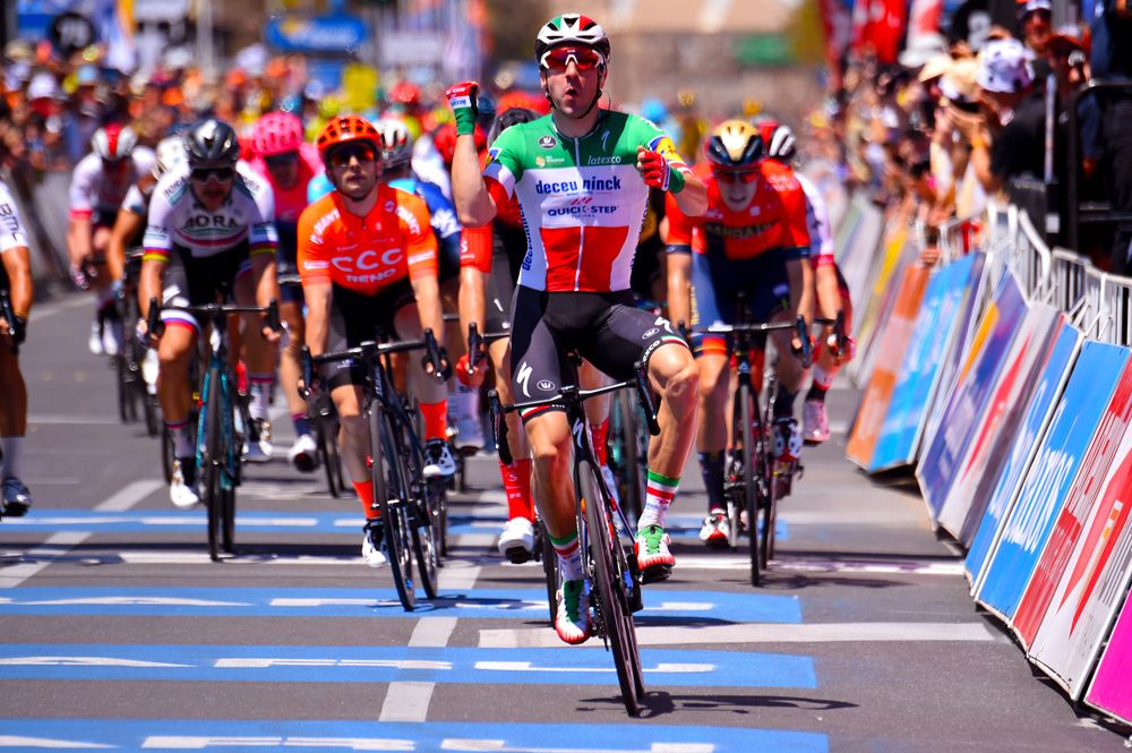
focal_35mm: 400
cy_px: 376
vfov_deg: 3.4
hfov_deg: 5.2
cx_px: 566
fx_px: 12567
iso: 500
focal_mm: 400
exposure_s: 1/2000
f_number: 6.3
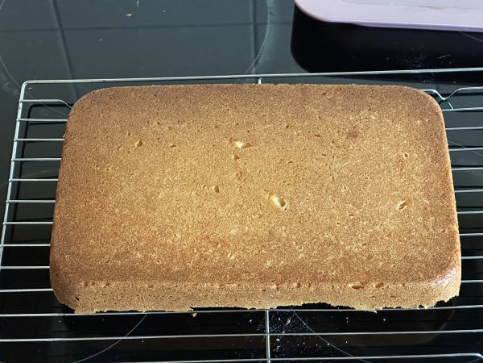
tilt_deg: -54.1
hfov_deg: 25.3
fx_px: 1074
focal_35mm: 77
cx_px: 242
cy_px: 182
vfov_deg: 19.1
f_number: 2.8
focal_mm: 9
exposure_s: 1/41
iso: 1250
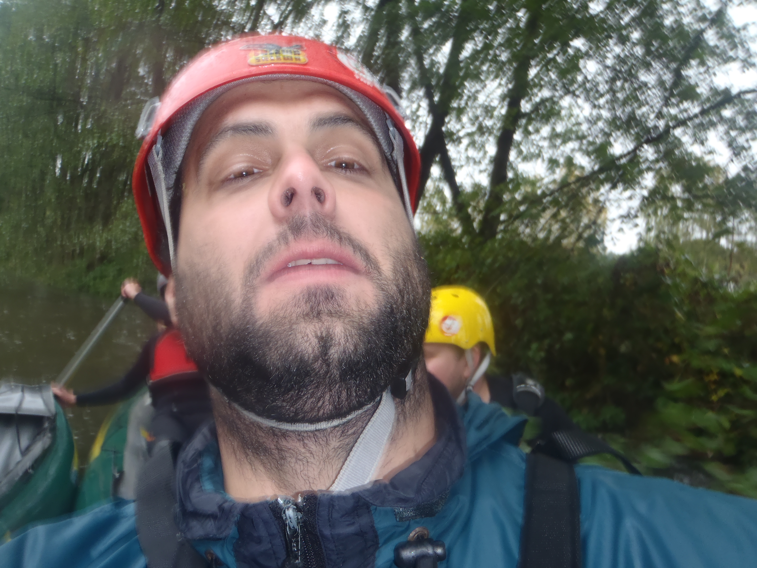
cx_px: 378
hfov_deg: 63.4
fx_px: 612
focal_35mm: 28
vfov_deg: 49.7
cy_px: 284
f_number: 3.5
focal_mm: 5
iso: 100
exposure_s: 1/30
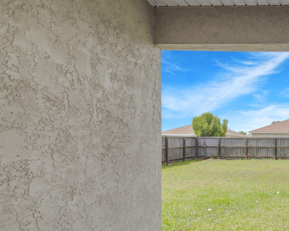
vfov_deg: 51.0
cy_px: 143
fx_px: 239
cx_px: 296
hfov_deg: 49.3
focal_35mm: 28
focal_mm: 12
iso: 100
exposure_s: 1/500
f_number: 5.6
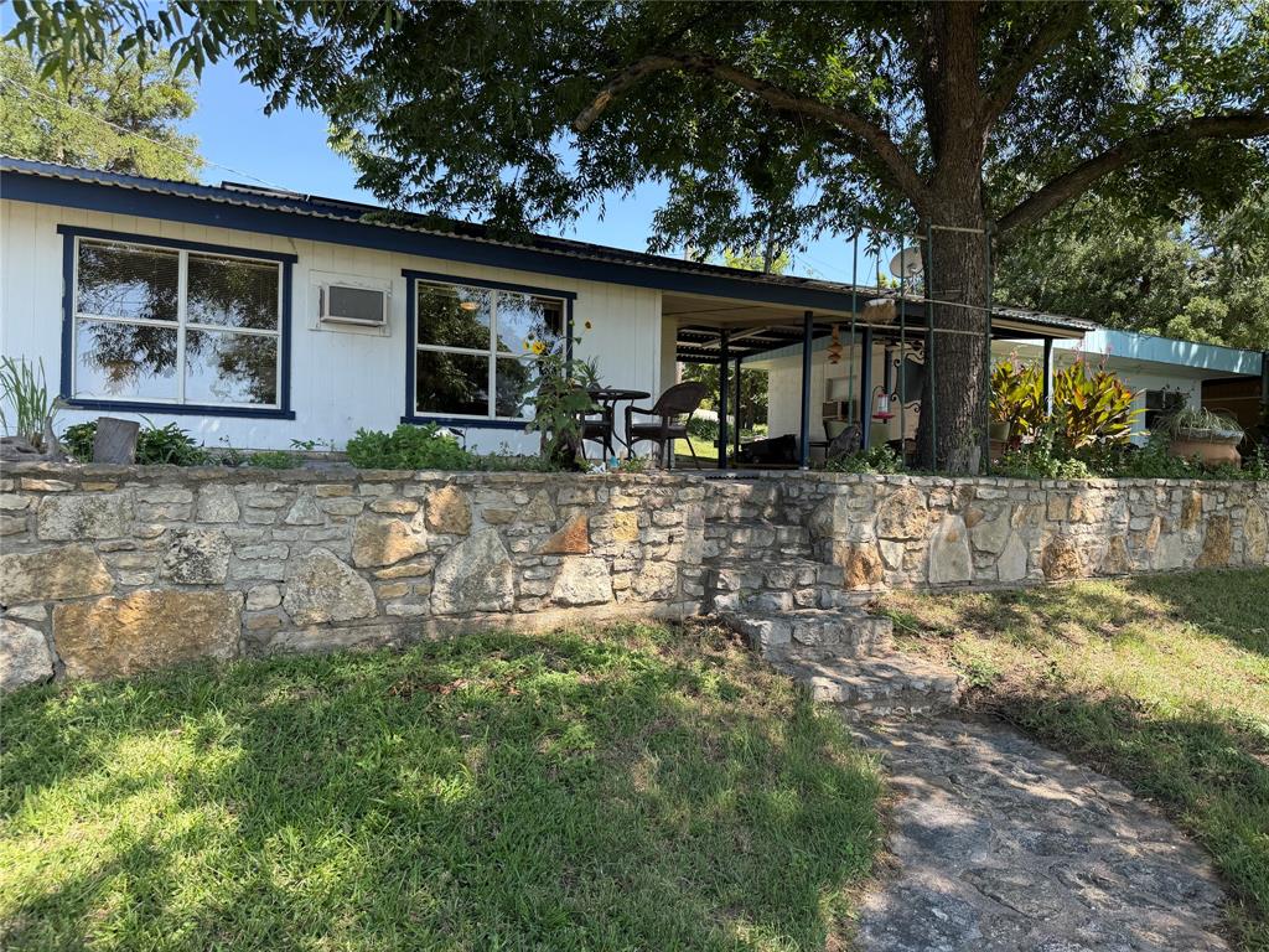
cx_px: 634
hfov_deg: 71.6
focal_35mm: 24
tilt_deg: -0.1
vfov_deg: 56.8
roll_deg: -0.7
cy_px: 476
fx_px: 880
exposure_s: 1/1192
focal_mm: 6.76
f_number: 1.78
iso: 100
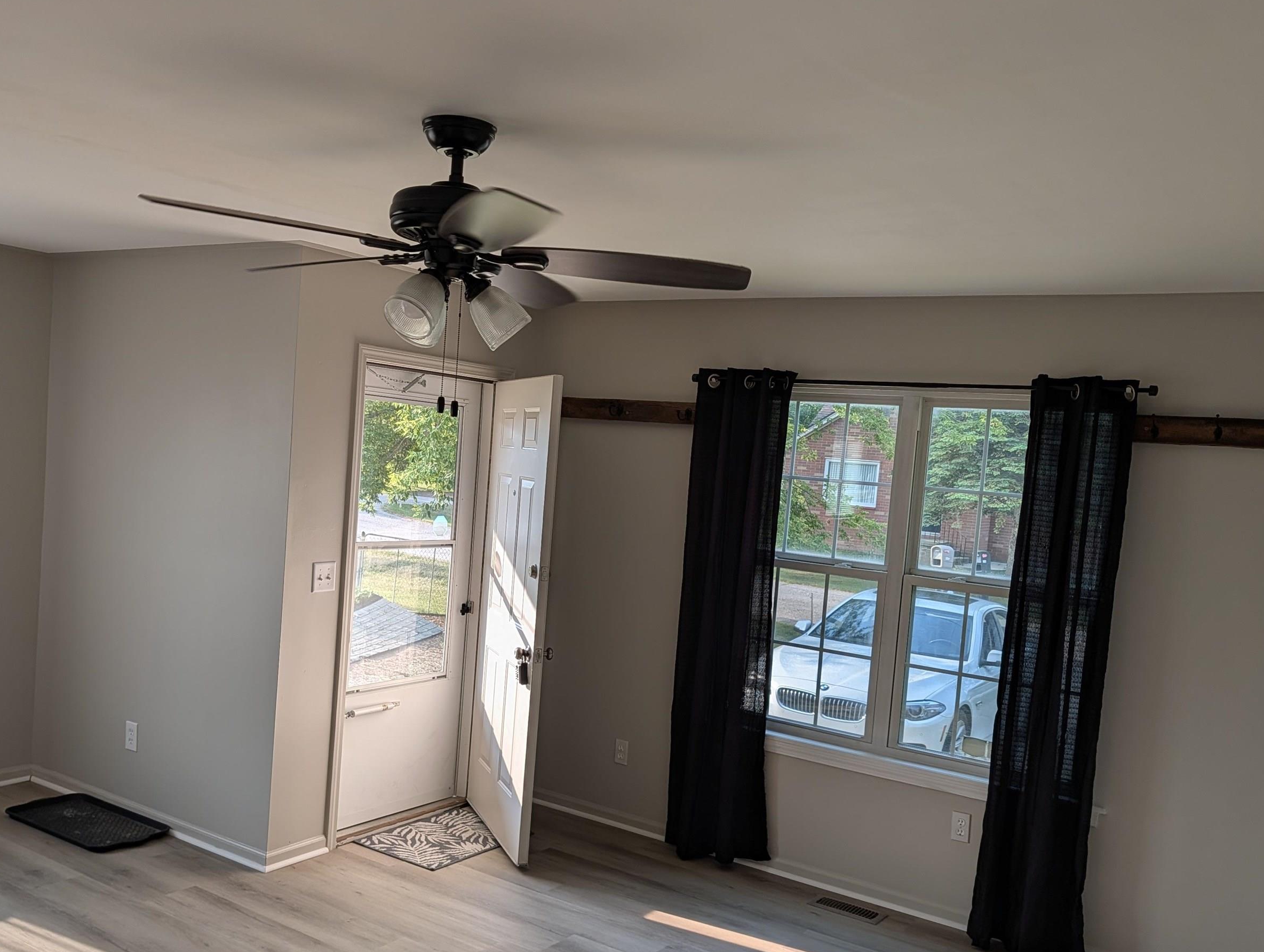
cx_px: 589
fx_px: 1134
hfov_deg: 58.2
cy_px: 540
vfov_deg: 45.4
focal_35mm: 31
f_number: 1.68
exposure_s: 1/239
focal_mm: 6.9
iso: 25
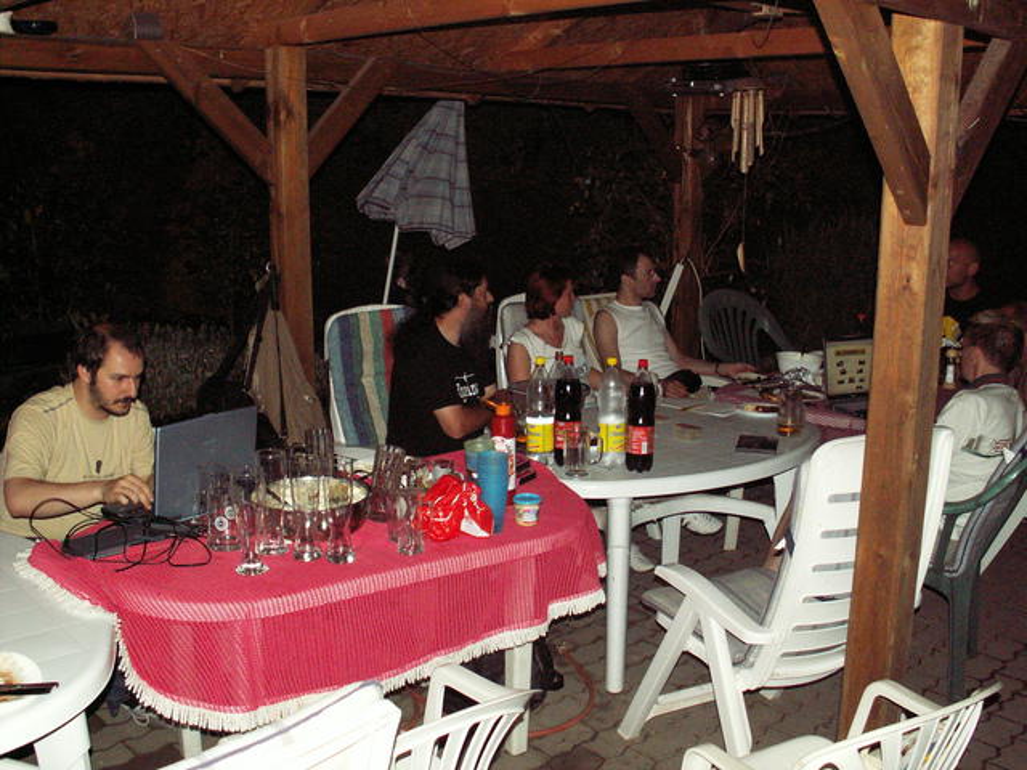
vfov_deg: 40.7
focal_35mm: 35
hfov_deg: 52.6
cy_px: 385
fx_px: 1038
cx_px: 514
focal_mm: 5.86
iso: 160
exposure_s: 1/40
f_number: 2.8
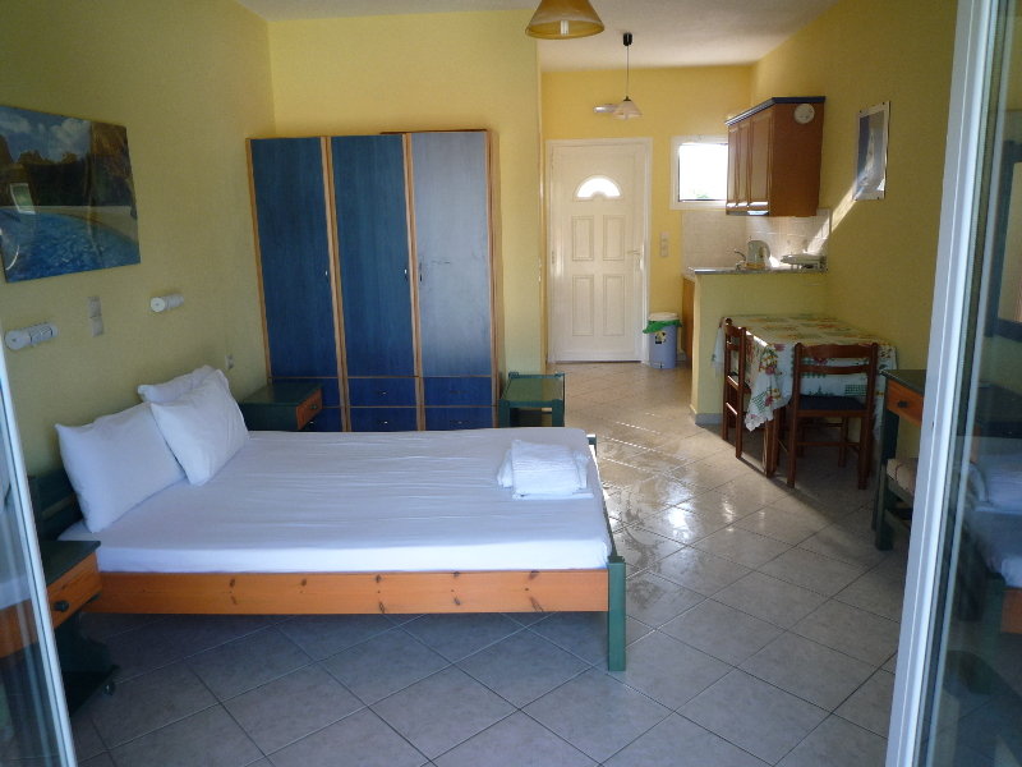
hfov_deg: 69.4
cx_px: 511
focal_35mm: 25
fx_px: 738
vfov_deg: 54.9
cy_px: 384
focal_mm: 4.4
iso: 100
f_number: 2.8
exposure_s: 1/50
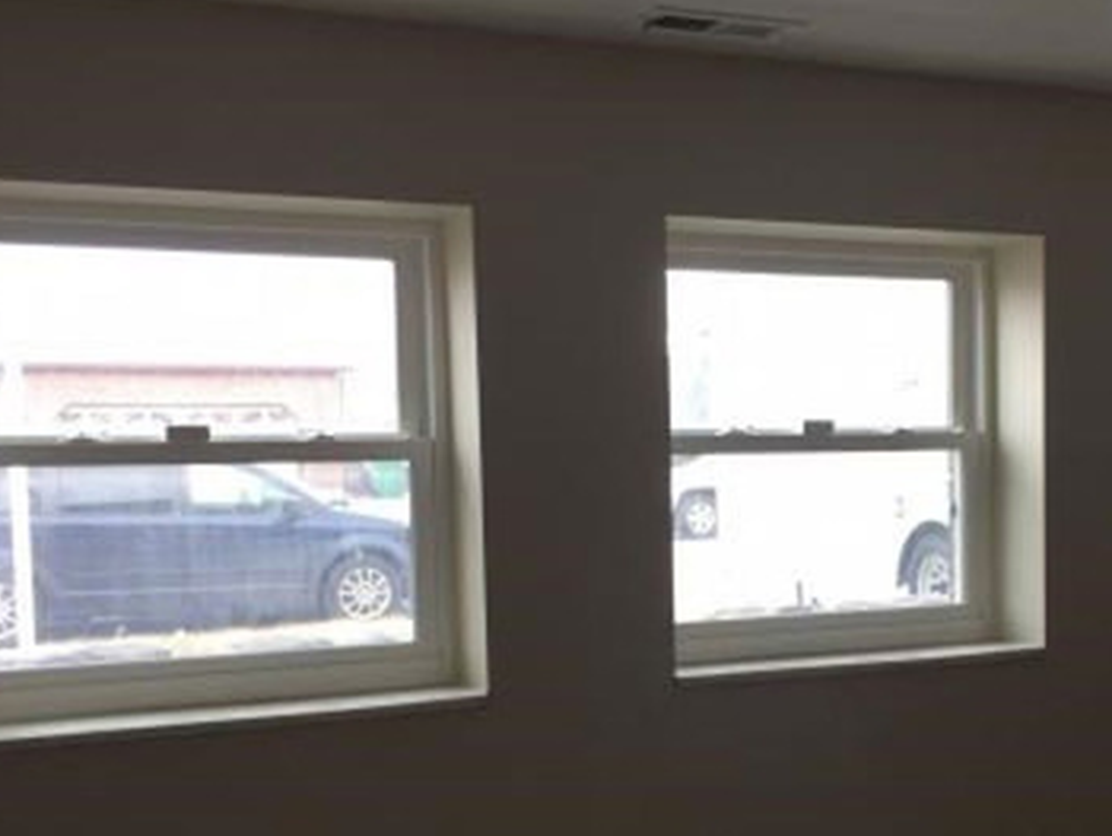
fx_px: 1704
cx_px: 791
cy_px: 594
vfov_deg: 27.3
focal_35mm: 53
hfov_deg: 35.6
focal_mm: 4.15
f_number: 2.2
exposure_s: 1/60
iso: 32
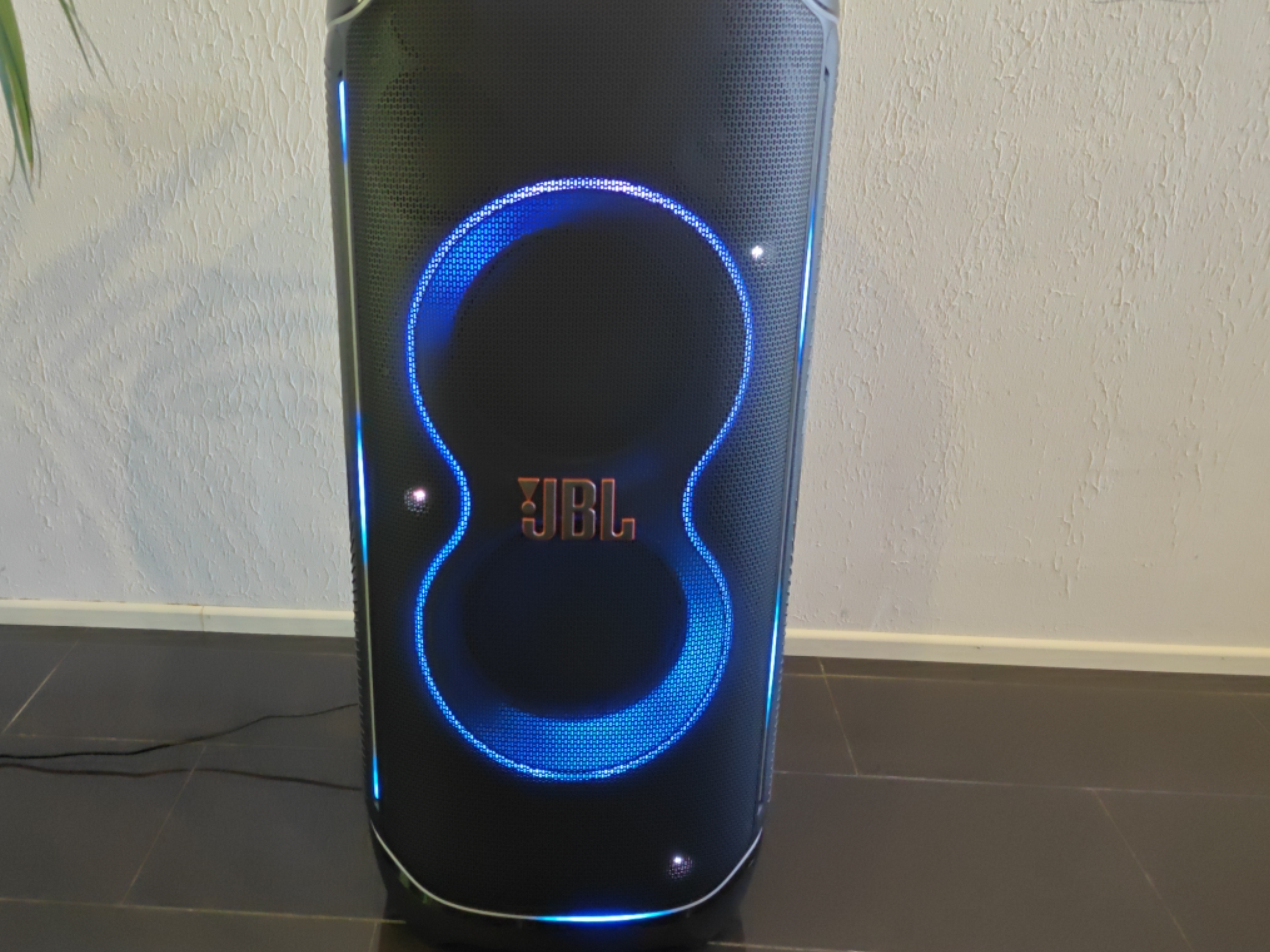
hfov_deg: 61.1
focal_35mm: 29
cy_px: 442
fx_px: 1064
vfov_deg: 48.2
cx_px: 498
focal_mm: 6.06
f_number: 1.6
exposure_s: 1/100
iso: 800
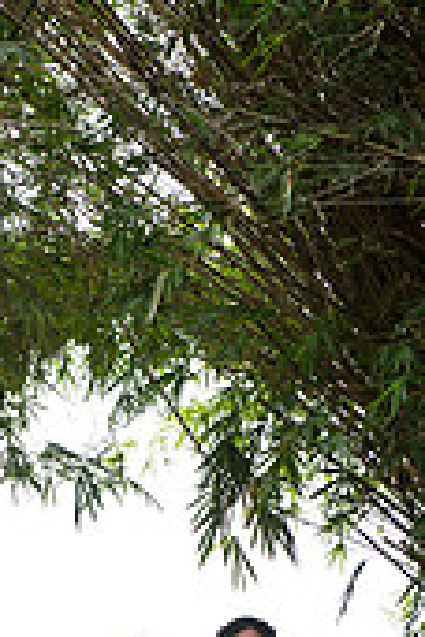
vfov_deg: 5.1
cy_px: 689
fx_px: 7207
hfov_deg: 3.4
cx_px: -24
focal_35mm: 407
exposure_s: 1/200
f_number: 4
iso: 400
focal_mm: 155
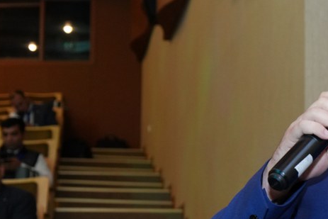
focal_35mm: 115
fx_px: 1048
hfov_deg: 17.4
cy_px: 151
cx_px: 319
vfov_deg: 11.9
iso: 1600
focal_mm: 35
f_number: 4
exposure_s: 1/160
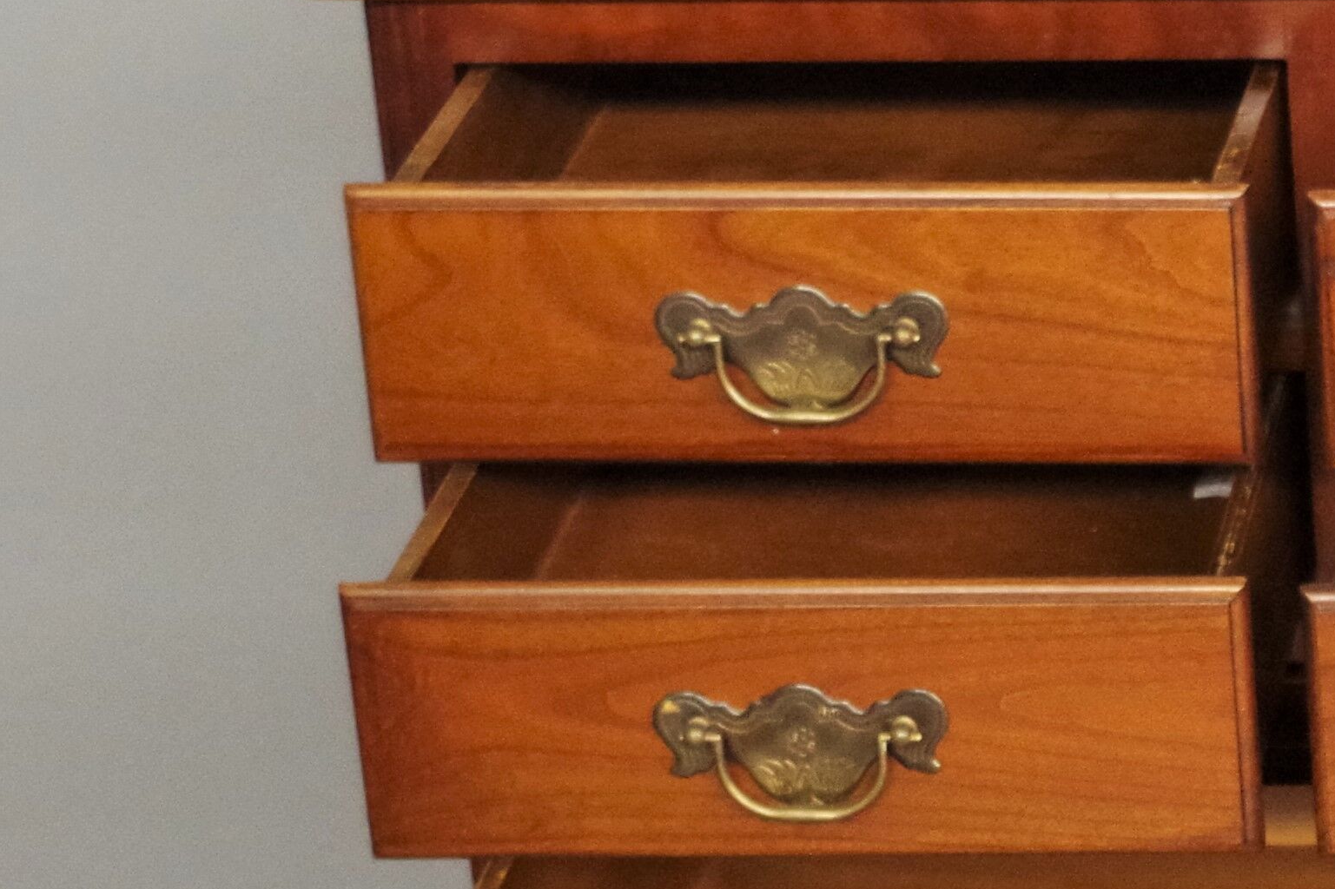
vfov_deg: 8.4
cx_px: 2313
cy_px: 687
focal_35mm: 164
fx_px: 6080
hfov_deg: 11.7
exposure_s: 1/60
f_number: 4
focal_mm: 28.13
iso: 1600
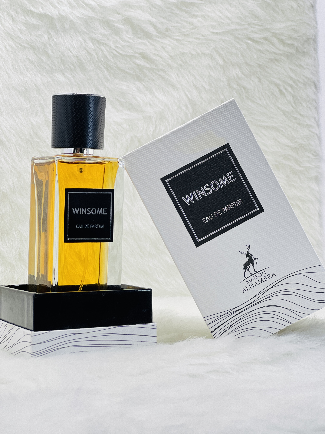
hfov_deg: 19.1
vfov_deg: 25.3
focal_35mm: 77
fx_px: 964
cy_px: 217
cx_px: 162
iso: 50
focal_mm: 9
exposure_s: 1/100
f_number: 2.8
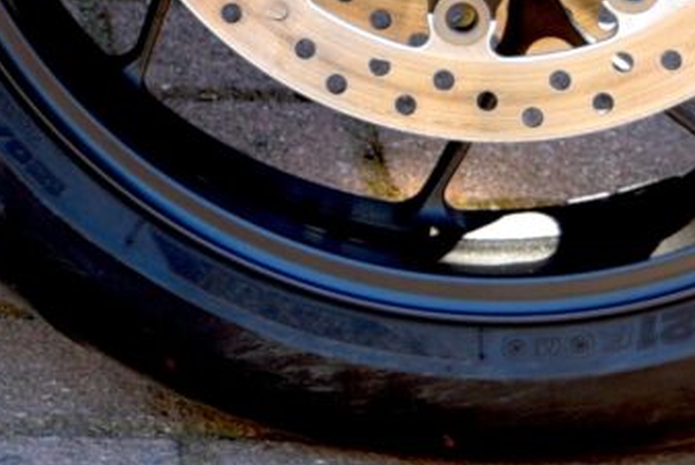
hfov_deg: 5.7
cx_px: -1310
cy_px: -1030
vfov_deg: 3.9
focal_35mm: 341
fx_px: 6589
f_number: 3.2
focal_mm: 45
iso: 100
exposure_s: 1/60
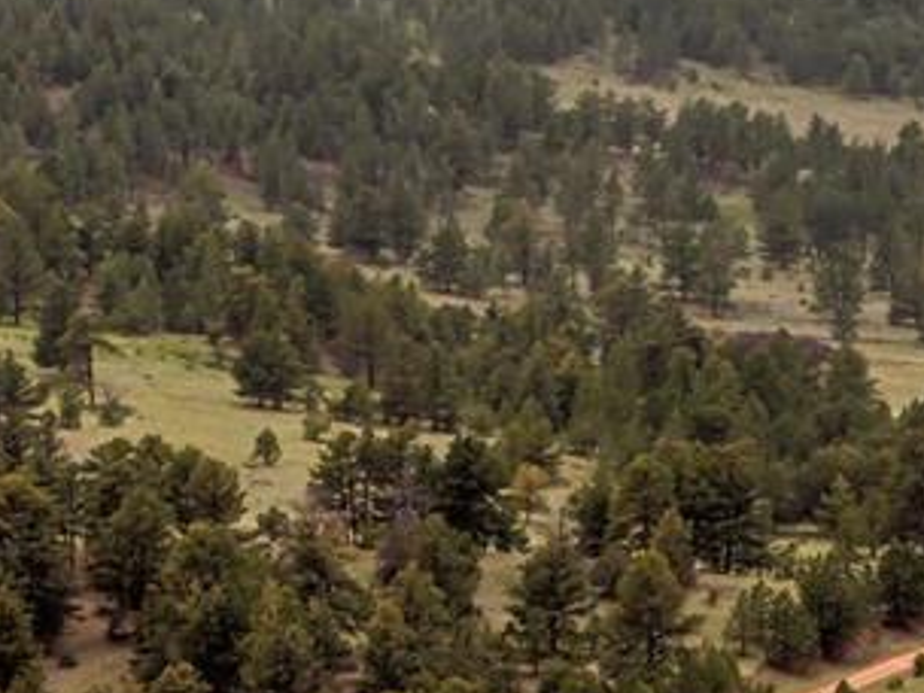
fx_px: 6300
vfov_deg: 6.2
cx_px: 1134
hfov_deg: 8.3
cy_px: -391
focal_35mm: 236
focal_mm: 19.35
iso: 100
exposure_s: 1/160
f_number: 2.8
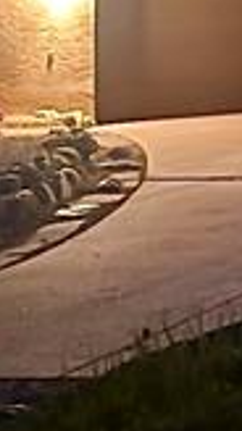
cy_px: -50
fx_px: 1166
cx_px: 500
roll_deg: +1.4
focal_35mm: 102
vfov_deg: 20.0
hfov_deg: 10.7
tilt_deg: +3.9
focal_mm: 6.76
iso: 1250
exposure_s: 1/9
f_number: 1.78
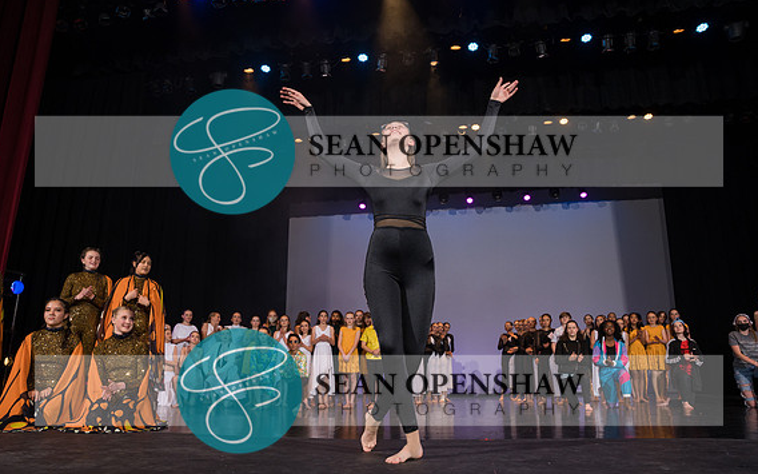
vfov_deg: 49.2
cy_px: 254
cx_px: 379
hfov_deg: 72.5
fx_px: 516
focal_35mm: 25
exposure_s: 1/400
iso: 800
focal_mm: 24
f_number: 4.5
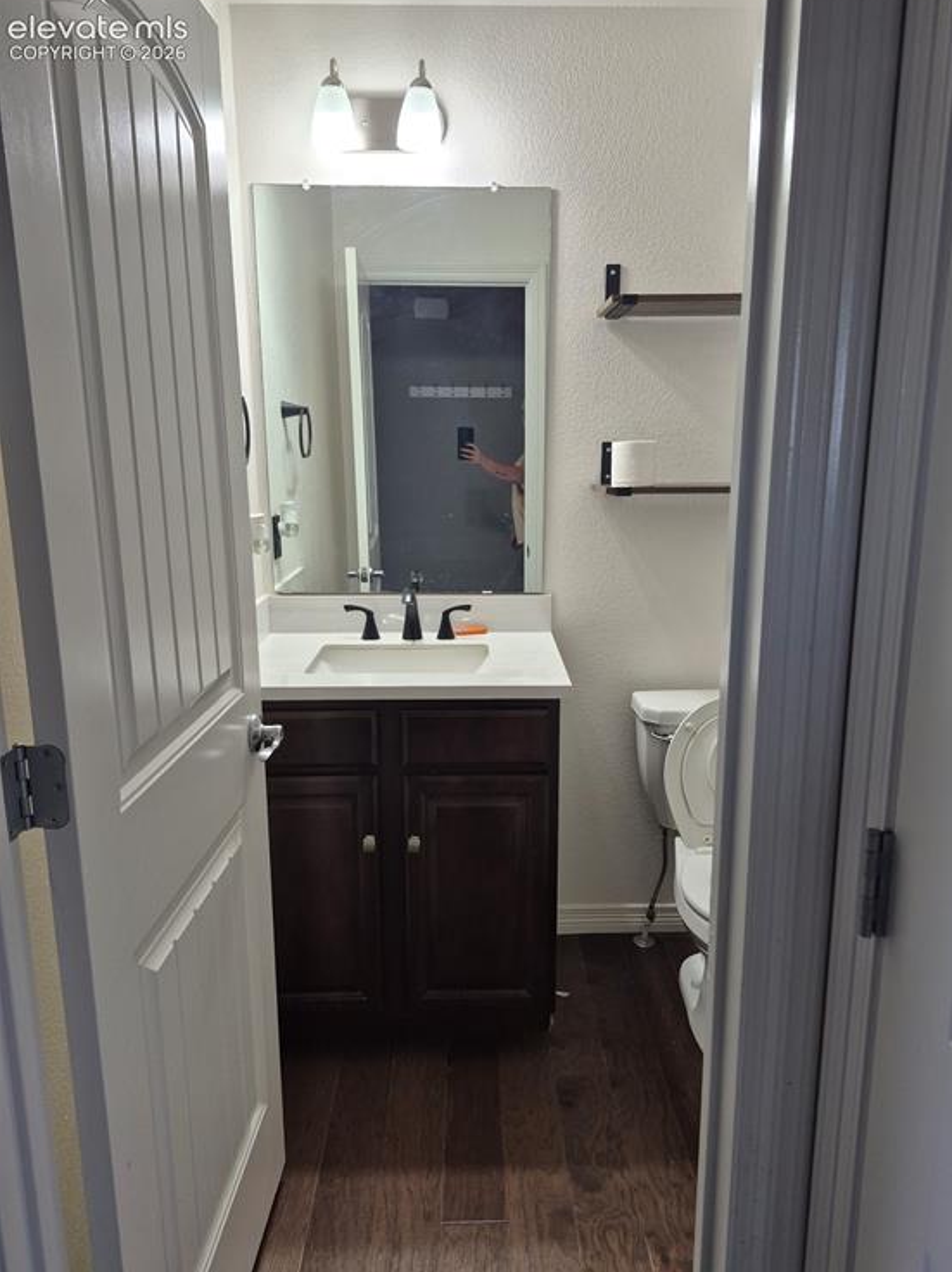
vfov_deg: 71.6
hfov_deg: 56.7
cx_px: 495
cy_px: 638
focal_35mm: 24
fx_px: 881
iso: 125
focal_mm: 5.4
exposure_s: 1/120
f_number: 1.8
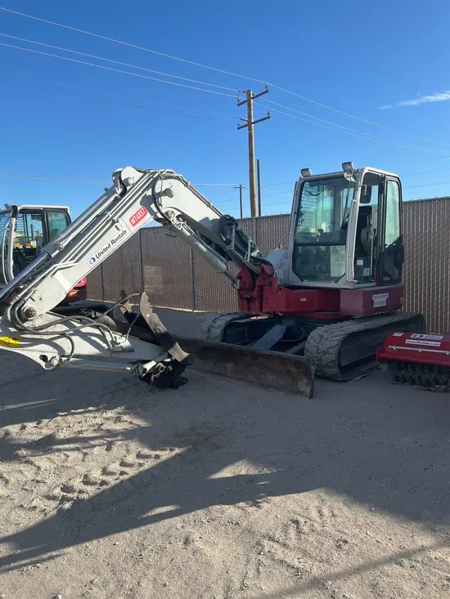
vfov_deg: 67.3
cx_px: 225
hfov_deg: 53.1
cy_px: 300
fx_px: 451
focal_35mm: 26
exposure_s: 1/2755
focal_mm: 5.1
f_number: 1.6
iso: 50
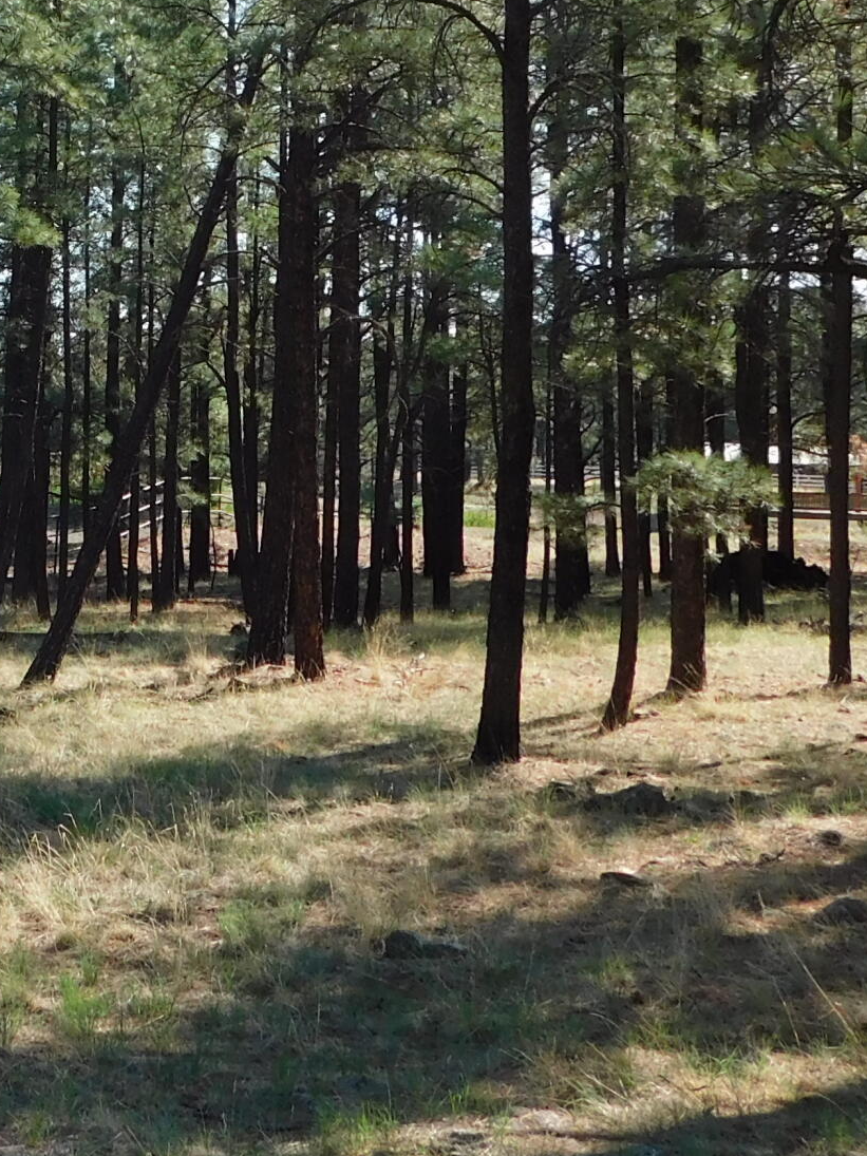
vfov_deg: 29.9
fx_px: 2104
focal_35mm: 63
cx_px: -171
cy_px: 217
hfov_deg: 21.6
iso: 125
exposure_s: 1/640
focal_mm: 4
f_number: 3
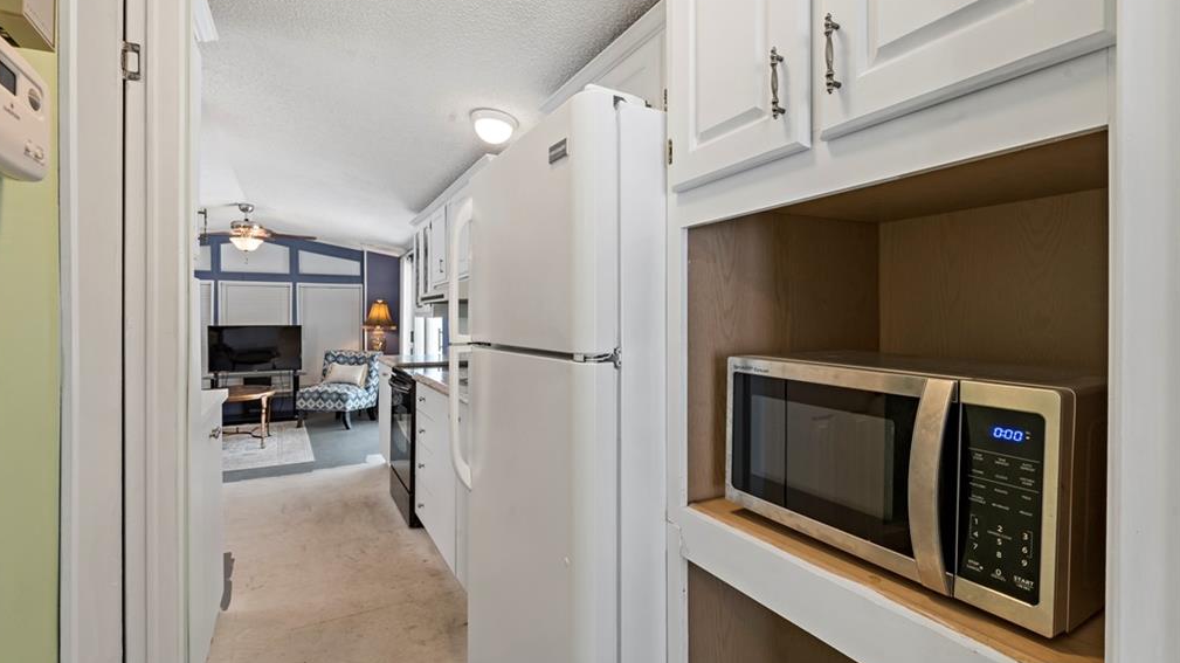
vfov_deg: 63.9
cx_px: 585
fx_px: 532
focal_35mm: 17
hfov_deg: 95.9
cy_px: 324
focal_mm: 16
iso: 500
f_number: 13
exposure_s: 1/5
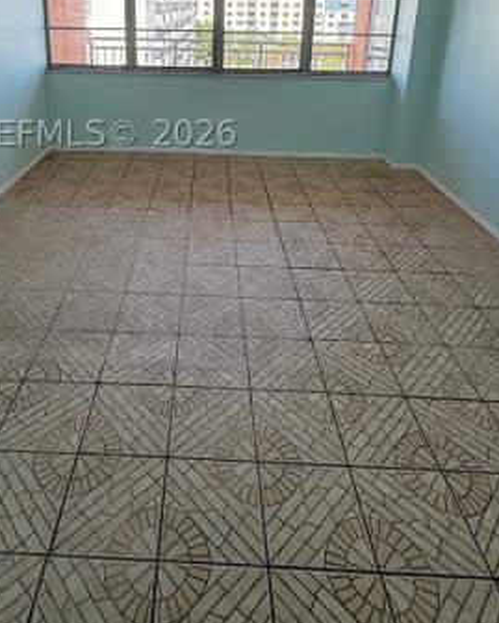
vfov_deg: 61.1
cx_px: 193
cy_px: 134
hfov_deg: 54.4
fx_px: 480
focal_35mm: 26
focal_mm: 2.22
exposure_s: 1/264
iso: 50
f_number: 2.2
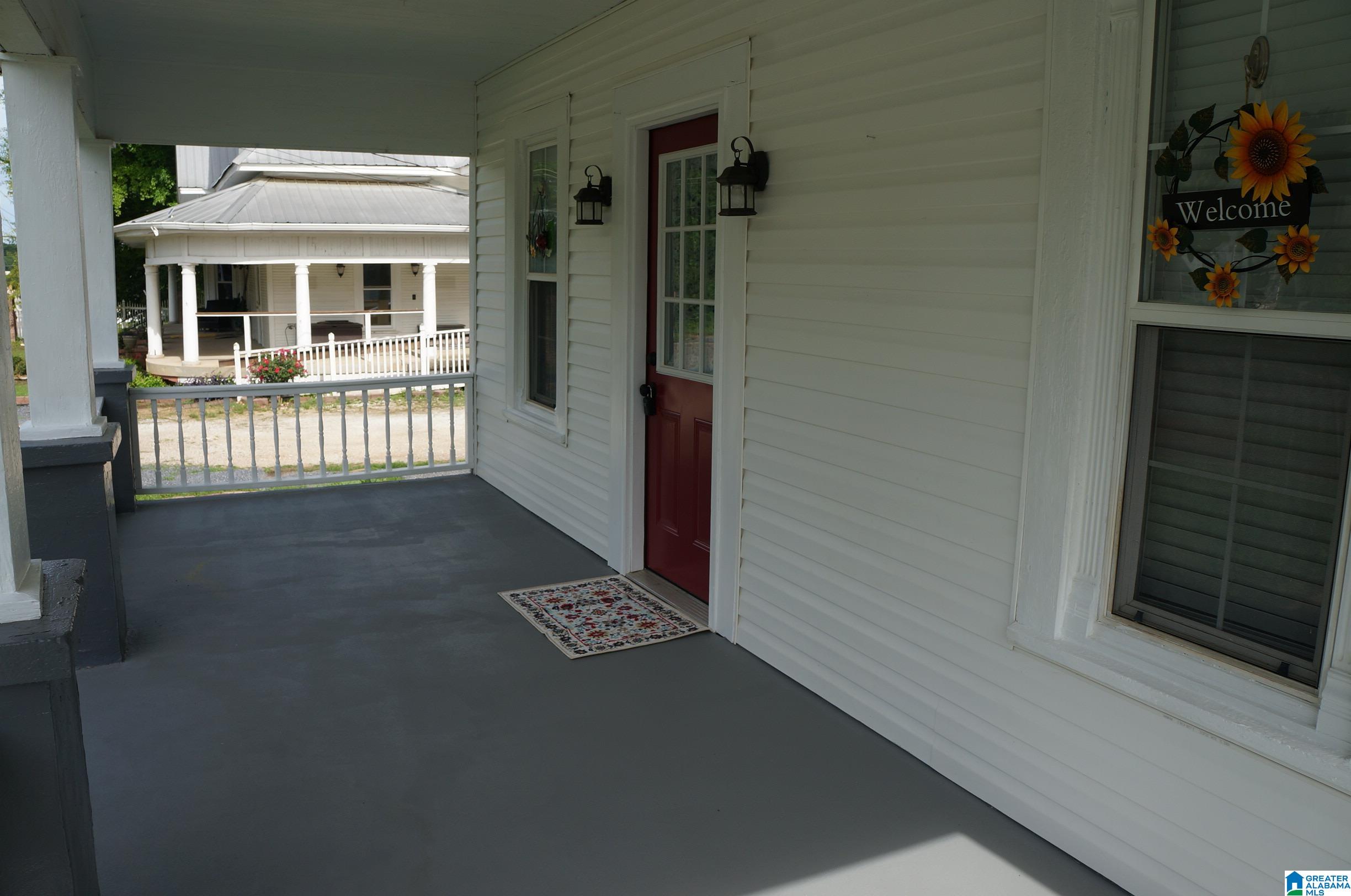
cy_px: 448
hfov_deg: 64.6
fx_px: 1068
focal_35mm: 28
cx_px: 676
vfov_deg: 45.5
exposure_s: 1/250
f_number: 8
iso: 100
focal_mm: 19
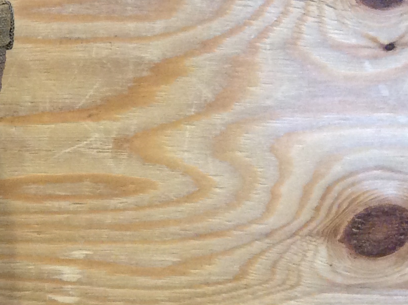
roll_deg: +3.8
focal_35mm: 102
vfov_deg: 14.4
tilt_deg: -31.3
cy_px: 225
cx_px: -190
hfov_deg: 17.5
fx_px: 1200
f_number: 2.4
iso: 125
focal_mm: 3.3
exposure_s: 1/24
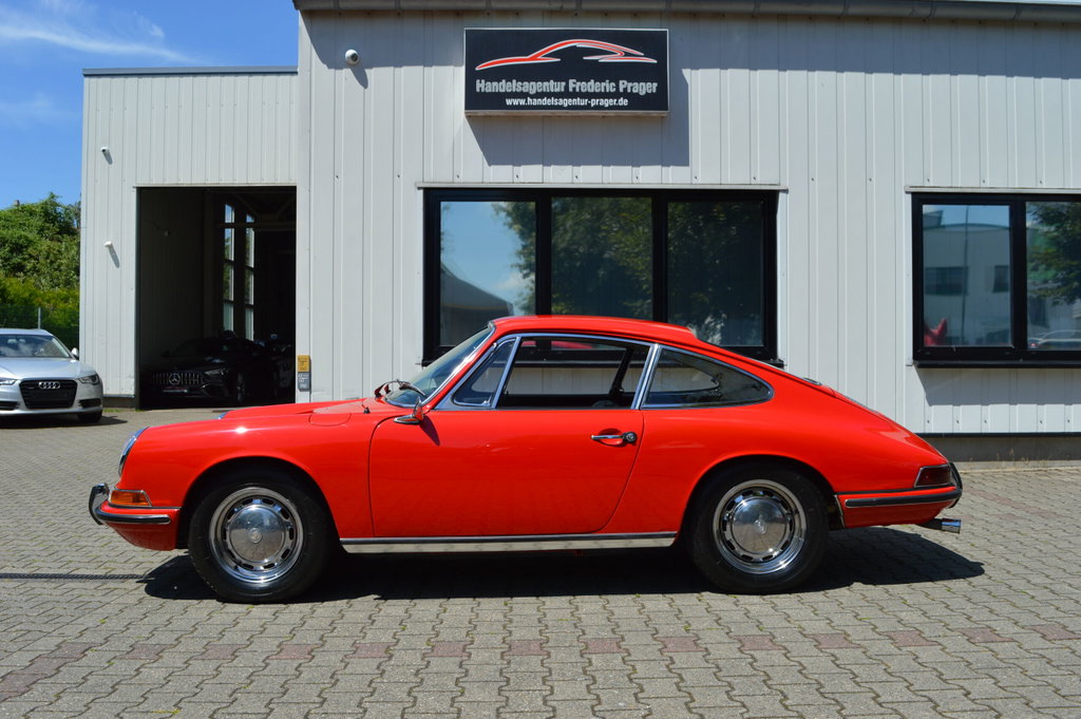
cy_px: 360
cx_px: 540
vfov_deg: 39.9
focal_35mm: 33
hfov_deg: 57.3
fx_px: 990
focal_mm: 22
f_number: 9
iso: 100
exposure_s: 1/320
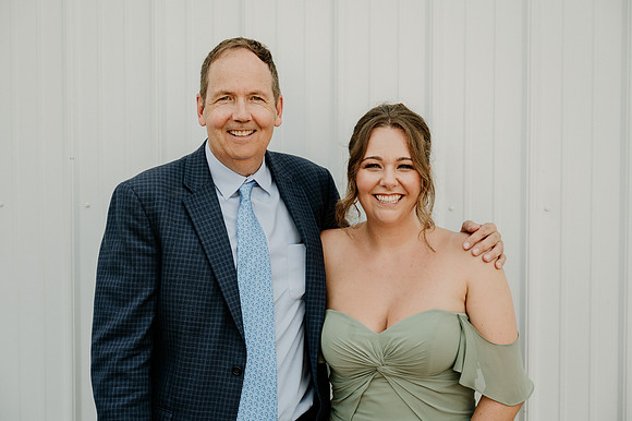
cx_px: 313
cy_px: 210
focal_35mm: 61
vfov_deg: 22.3
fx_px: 1068
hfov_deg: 33.0
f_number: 3.5
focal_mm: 60
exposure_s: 1/800
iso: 320
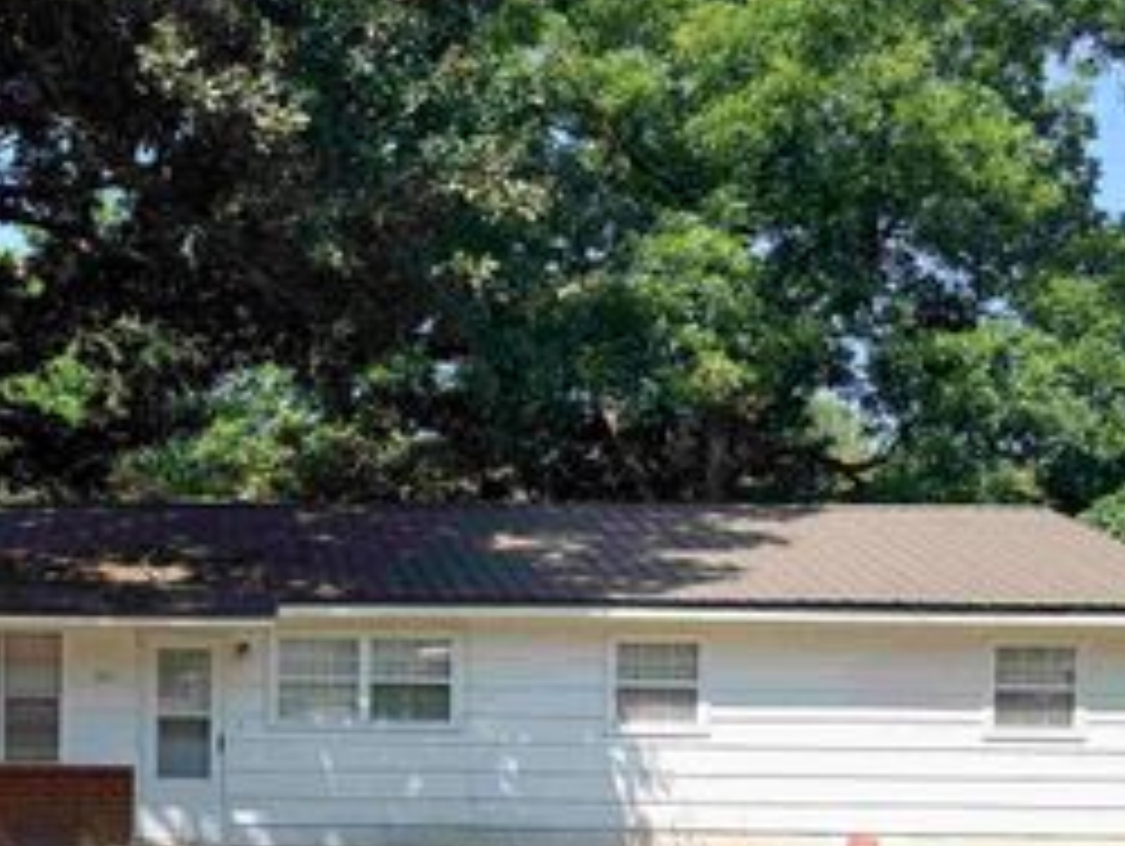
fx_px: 1561
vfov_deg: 29.5
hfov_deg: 38.1
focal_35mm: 48
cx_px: 216
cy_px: 704
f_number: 1.78
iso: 80
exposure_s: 1/2611
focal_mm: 6.76
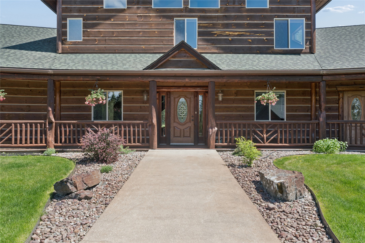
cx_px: 182
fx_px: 304
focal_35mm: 30
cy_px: 122
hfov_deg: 61.9
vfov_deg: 43.6
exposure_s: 1/250
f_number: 6.3
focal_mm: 20
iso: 100
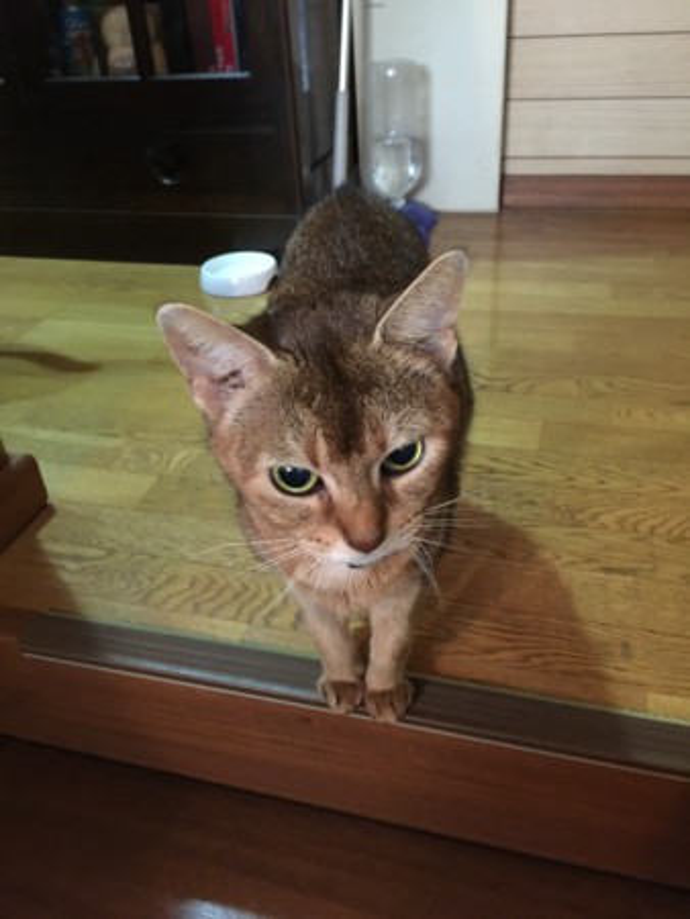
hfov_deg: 48.3
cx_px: 345
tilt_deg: -32.4
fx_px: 770
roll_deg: +4.7
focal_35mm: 29
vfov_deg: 61.6
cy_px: 460
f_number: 2.2
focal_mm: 4.15
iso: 125
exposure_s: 1/4
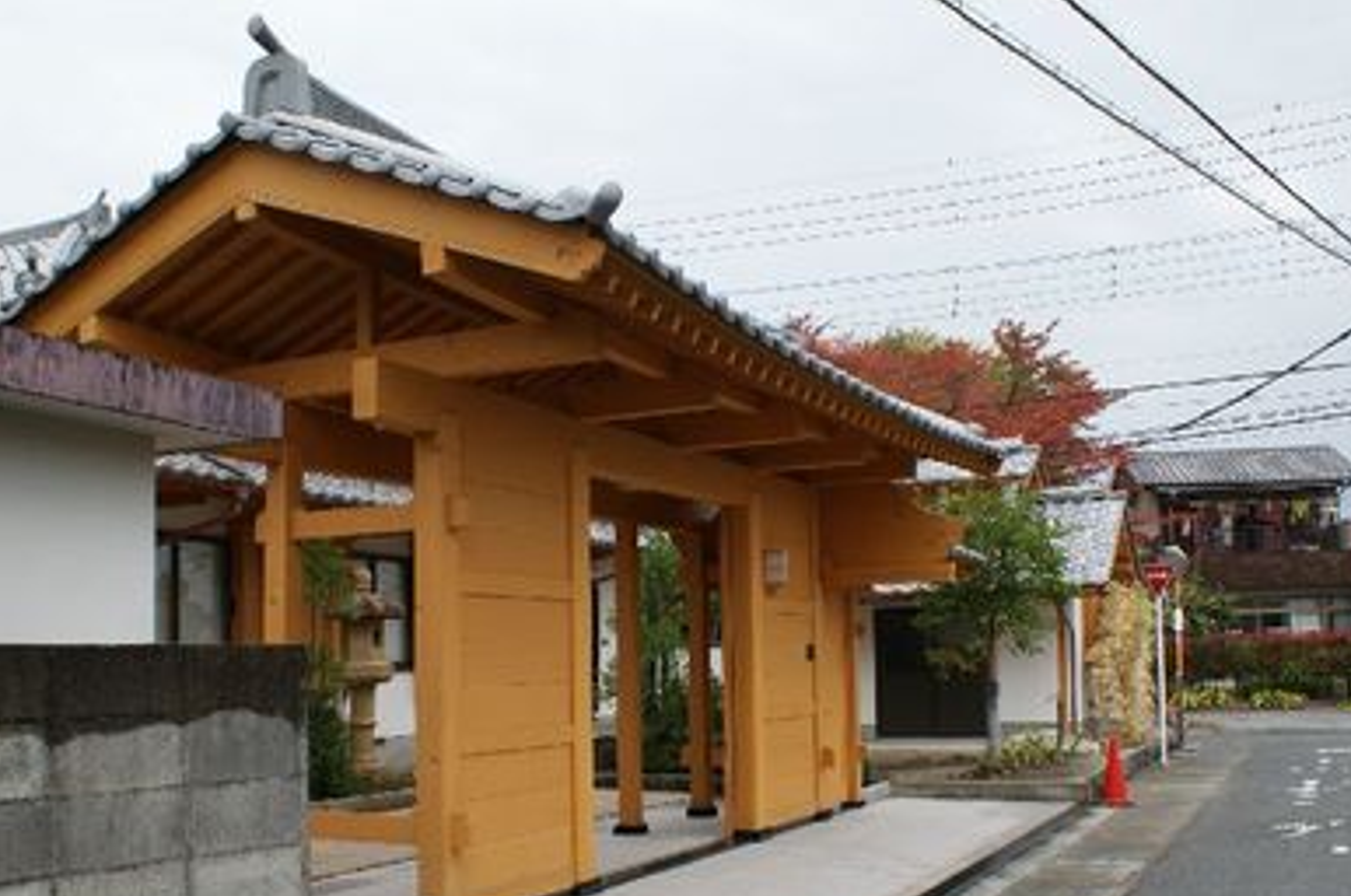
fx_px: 1311
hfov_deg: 54.5
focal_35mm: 35
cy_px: 570
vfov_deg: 37.5
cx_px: 644
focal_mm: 18
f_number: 8
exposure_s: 1/60
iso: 100
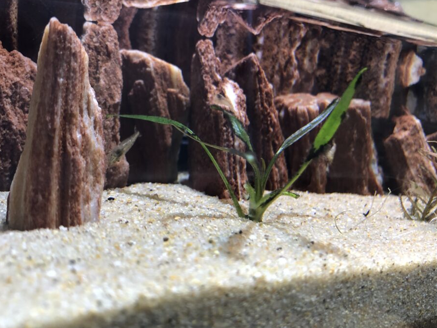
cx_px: 216
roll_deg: -5.7
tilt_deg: -11.3
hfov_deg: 56.8
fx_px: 404
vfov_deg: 44.2
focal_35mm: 32
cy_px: 159
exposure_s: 1/30
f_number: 1.8
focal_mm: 4
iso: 32
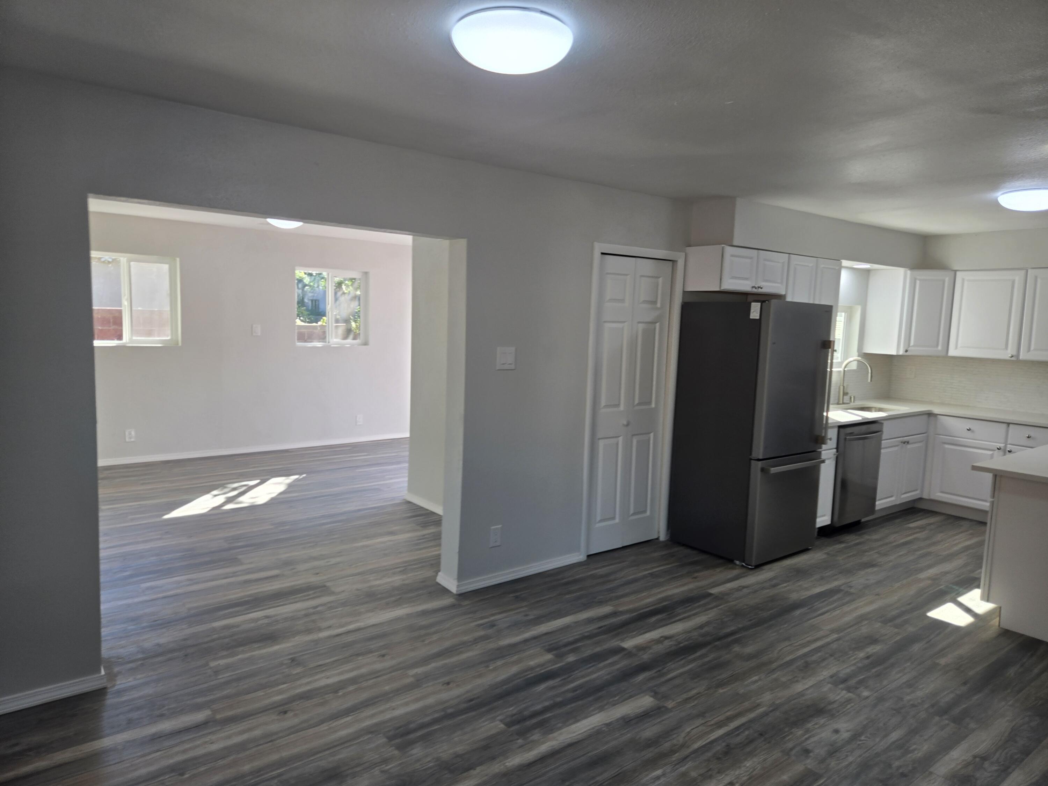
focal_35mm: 23
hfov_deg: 73.9
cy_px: 393
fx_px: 696
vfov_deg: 58.9
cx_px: 524
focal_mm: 5.4
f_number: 1.8
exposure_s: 1/120
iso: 32
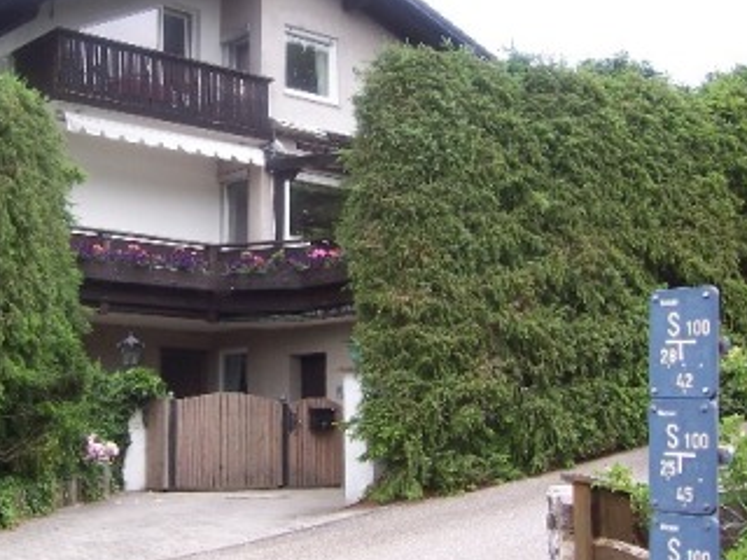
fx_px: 1165
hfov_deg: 35.0
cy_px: 219
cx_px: 219
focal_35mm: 54
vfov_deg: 27.0
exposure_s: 1/350
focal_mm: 6
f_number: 3
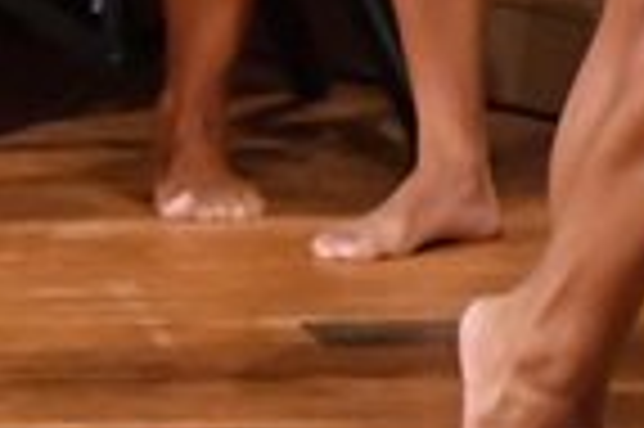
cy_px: -514
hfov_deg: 1.3
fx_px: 27553
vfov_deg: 0.9
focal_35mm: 1542
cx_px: -426
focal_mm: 190
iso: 11400
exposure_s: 1/400
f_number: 5.6
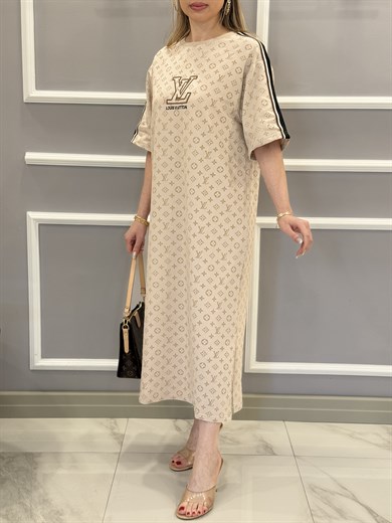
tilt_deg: -9.5
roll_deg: -1.9
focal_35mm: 48
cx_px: 196
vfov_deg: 39.7
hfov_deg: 30.3
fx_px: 725
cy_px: 262
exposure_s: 1/107
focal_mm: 6.76
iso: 100
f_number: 1.78
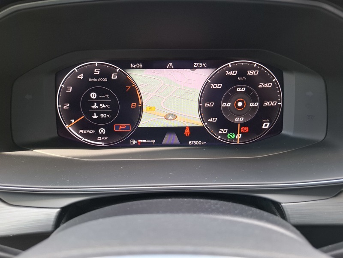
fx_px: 228
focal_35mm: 23
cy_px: 129
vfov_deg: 58.9
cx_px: 172
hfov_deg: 73.9
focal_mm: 5.54
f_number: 1.8
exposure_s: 1/100
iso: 125
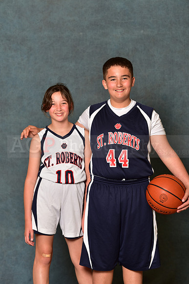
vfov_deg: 17.6
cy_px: 142
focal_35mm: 116
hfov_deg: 11.8
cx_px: 94
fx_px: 913
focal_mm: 116
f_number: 4.5
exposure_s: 1/200
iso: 320
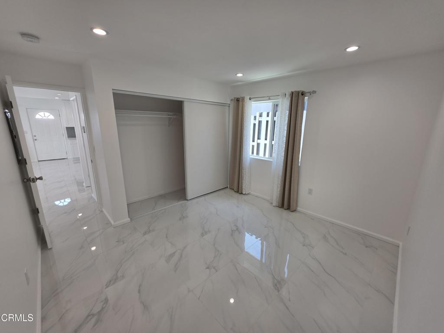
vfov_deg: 89.9
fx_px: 167
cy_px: 166
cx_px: 222
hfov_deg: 106.2
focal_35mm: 13
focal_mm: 2.2
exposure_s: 1/120
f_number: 1.9
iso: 40
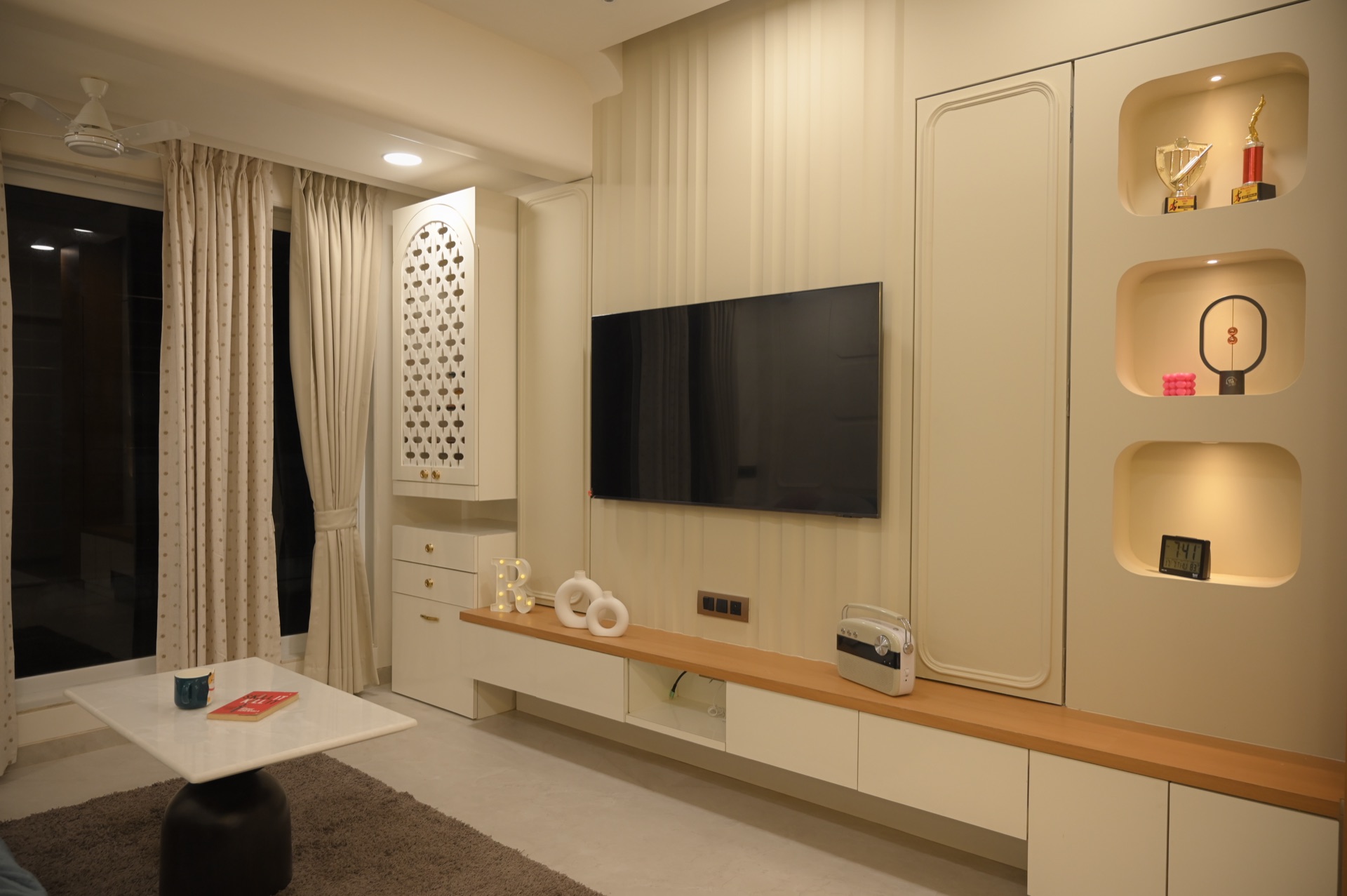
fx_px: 897
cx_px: 674
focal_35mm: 24
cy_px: 448
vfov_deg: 53.1
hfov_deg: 73.8
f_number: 4.5
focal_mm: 24
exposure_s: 1/100
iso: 800
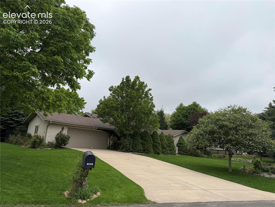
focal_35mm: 24
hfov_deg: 71.6
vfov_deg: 56.8
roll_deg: -3.7
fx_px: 191
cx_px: 138
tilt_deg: +12.0
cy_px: 104
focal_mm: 6.76
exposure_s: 1/2525
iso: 80
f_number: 1.78
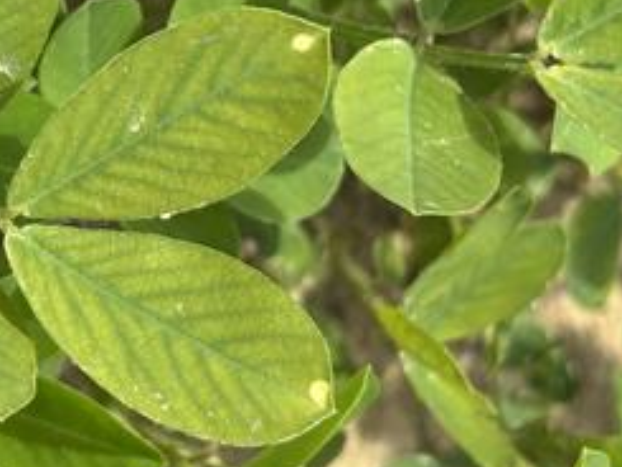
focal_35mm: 85
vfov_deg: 17.3
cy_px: 150
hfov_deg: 22.9
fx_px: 1528
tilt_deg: -64.0
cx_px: 180
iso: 32
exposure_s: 1/1751
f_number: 1.6
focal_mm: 5.96
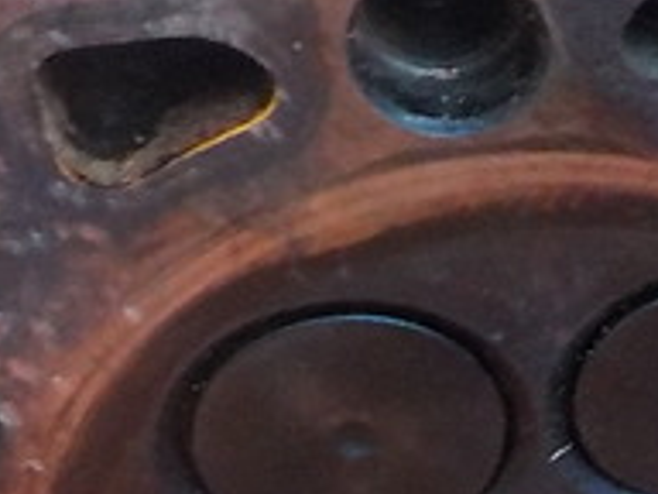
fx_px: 1901
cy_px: 532
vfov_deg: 14.5
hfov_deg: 17.2
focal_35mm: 100
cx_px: 1059
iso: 800
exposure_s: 1/10
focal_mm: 4.1
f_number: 3.3
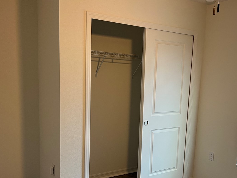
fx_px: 274
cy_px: 117
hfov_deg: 46.6
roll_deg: -2.8
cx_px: 140
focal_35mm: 40
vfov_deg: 35.6
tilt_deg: -10.1
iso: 125
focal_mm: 5.7
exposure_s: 1/60
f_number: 1.5
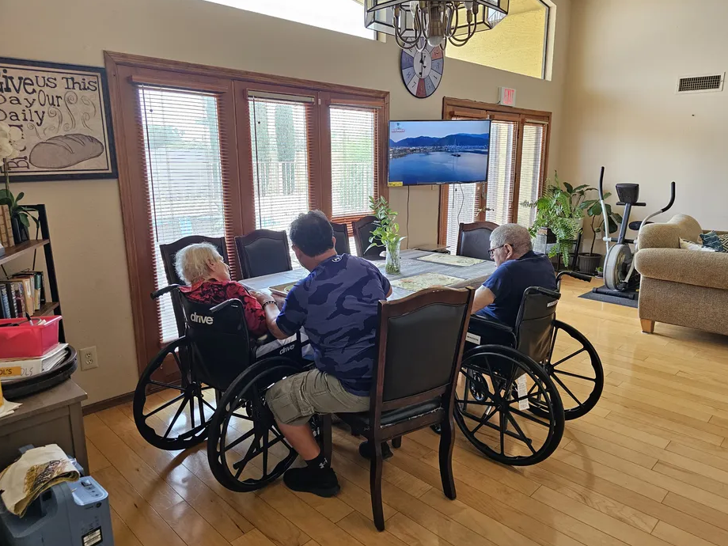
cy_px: 279
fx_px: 505
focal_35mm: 24
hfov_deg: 71.6
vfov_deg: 56.8
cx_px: 375
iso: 160
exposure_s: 1/120
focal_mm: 6.3
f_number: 1.7
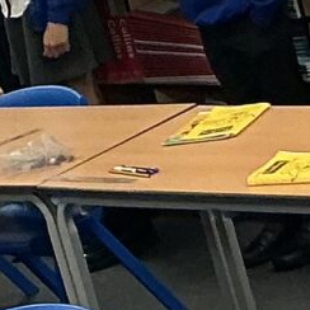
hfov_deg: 6.5
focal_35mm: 269
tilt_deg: -9.1
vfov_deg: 6.5
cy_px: -48
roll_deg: +16.7
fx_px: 2725
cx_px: -28
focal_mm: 3
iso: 100
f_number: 1.8
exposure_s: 1/60
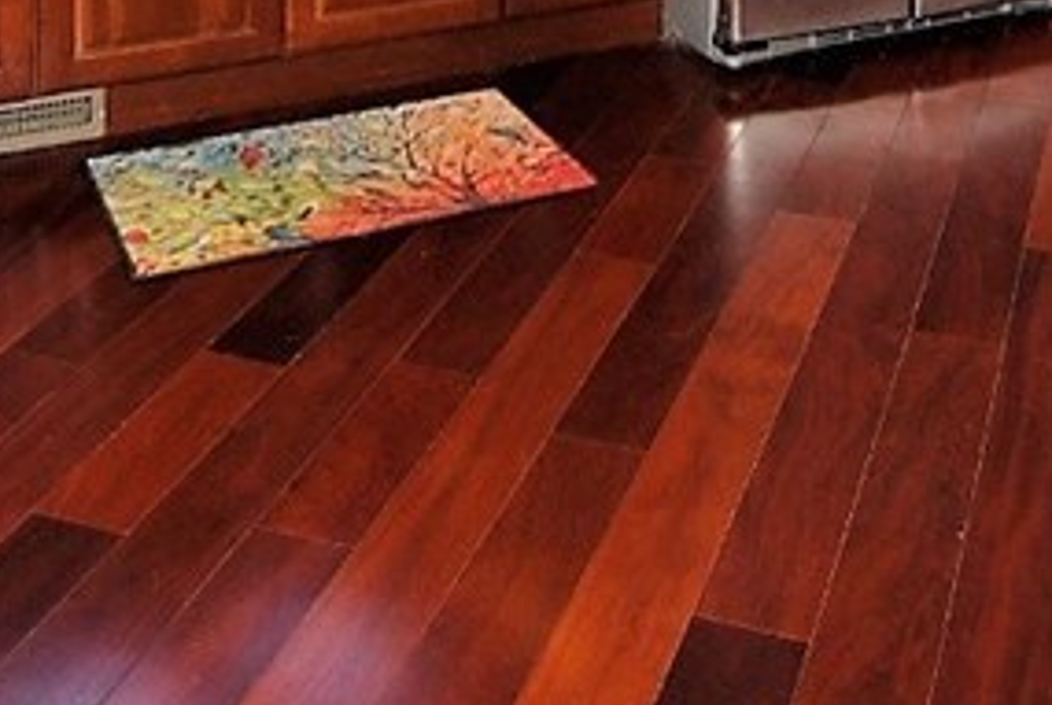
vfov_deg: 18.5
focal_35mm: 57
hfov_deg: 34.9
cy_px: -574
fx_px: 1668
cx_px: 618
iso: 200
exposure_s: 1/60
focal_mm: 10
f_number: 4
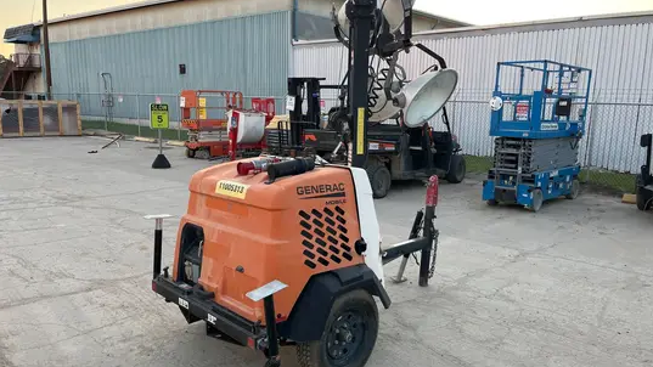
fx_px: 502
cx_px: 333
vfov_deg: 40.2
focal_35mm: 29
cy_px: 193
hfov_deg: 66.1
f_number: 1.6
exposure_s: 1/298
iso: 50
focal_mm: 5.1
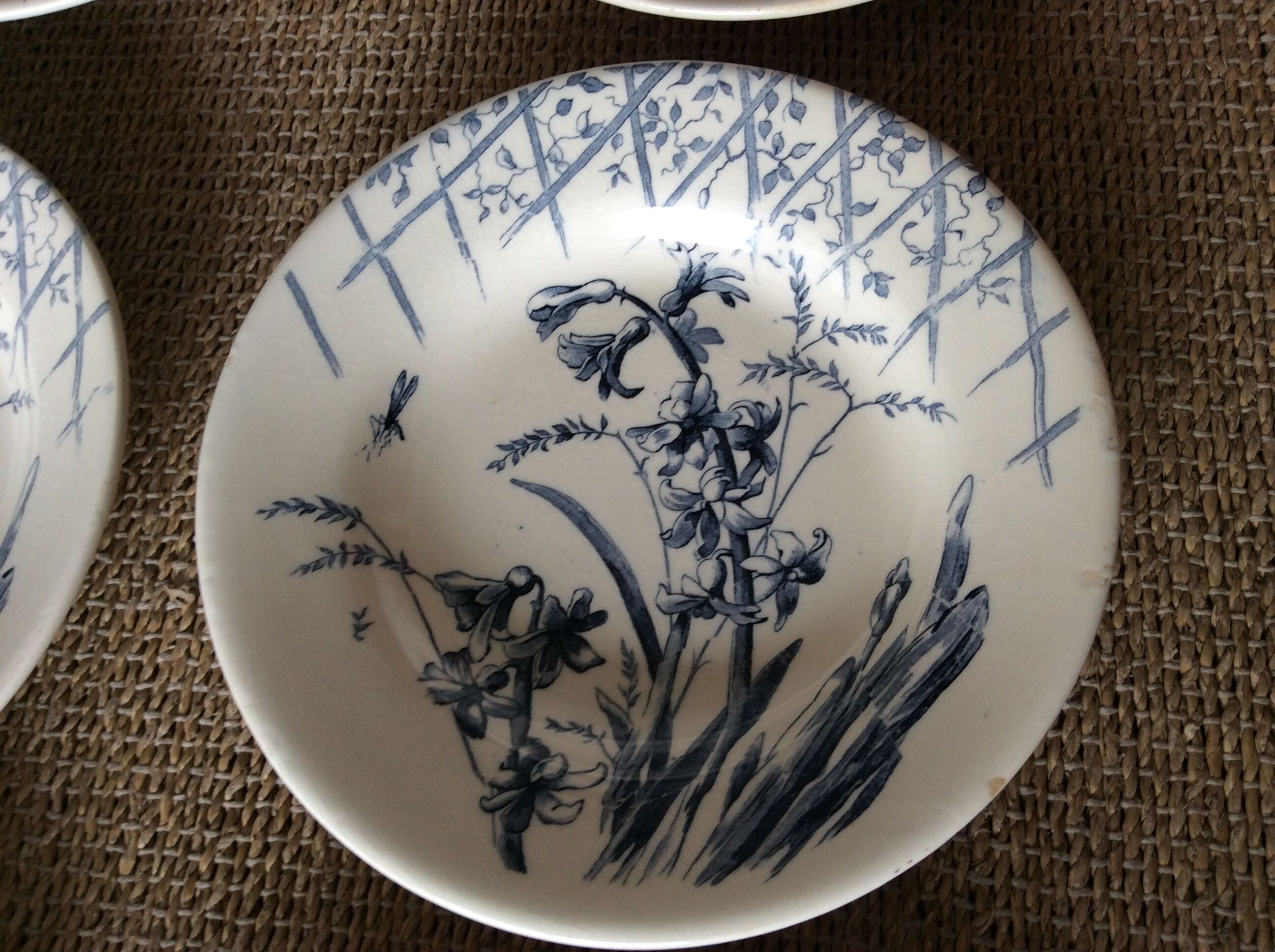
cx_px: 638
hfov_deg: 56.9
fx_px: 1177
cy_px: 476
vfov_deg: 44.1
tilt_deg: -70.0
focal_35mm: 32
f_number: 2.4
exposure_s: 1/25
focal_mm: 3.3
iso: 40
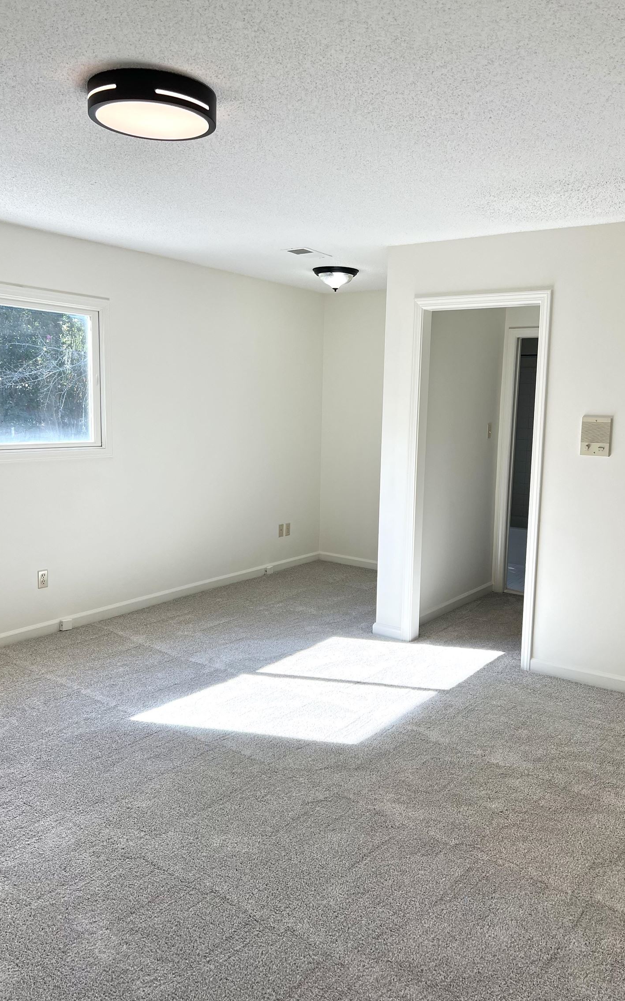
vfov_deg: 66.5
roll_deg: -2.2
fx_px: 763
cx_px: 328
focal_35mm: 28
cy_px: 500
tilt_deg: -6.5
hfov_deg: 44.5
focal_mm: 5.7
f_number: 1.5
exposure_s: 1/374
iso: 50
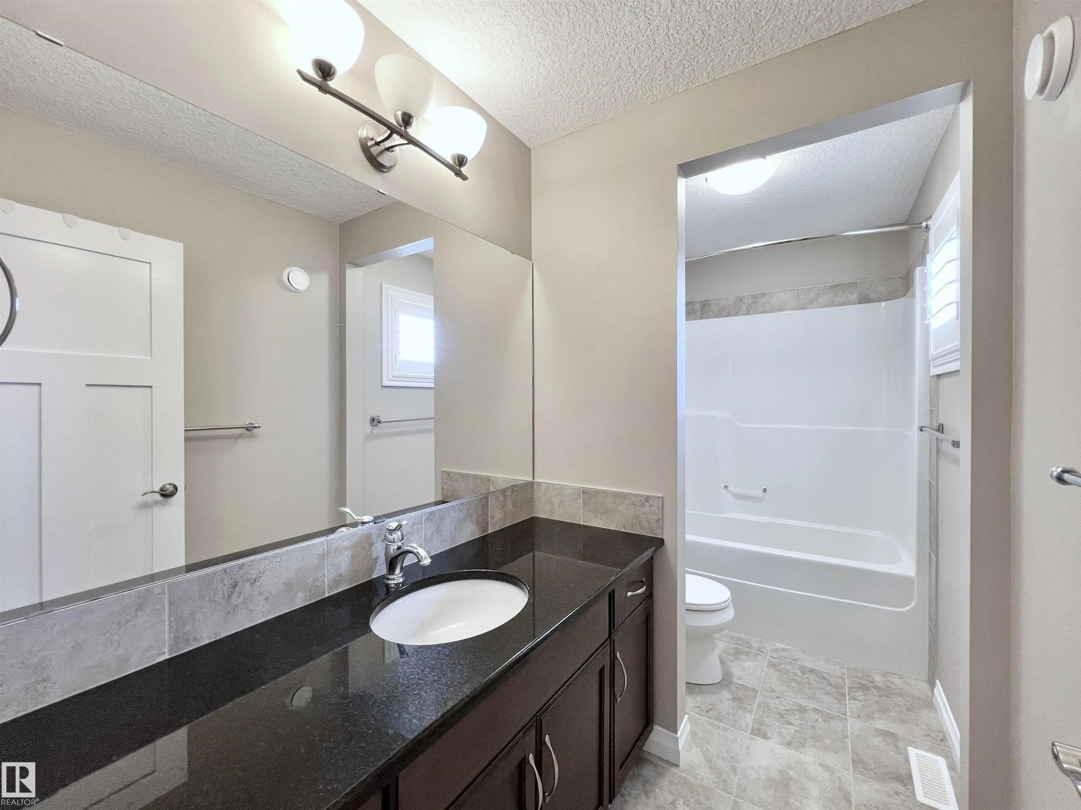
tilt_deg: -0.5
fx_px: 406
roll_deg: +0.1
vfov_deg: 89.9
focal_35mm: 13
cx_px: 540
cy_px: 405
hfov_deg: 106.2
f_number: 1.8
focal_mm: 1.57
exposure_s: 1/60
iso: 125
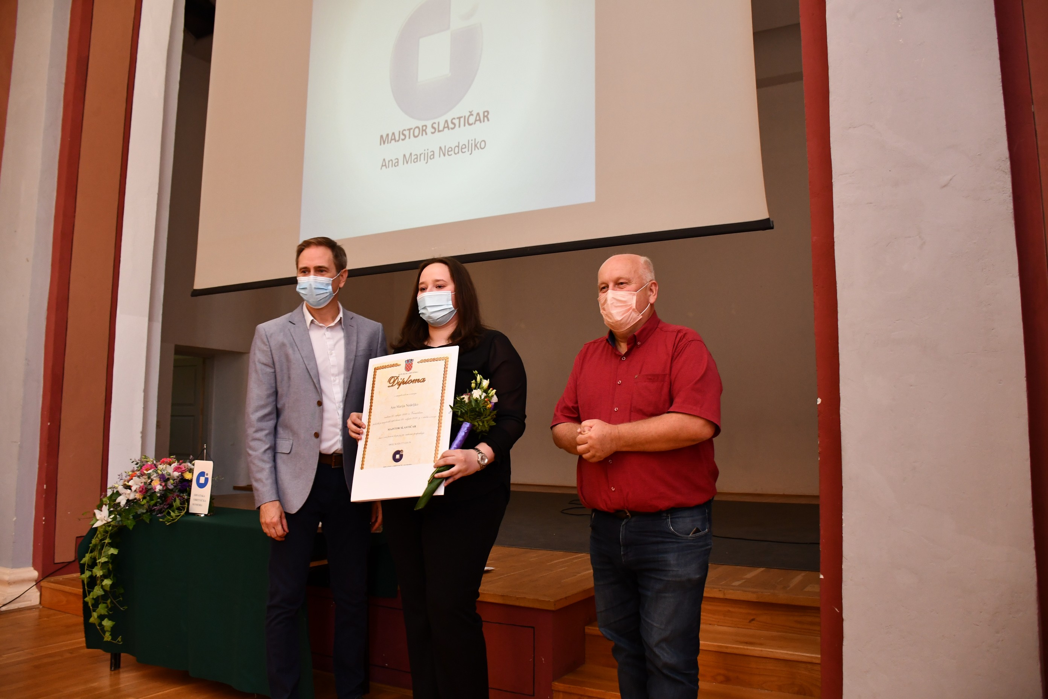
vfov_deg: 47.9
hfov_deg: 67.4
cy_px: 350
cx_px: 524
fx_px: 786
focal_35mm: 27
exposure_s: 1/60
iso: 1000
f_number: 4
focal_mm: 18
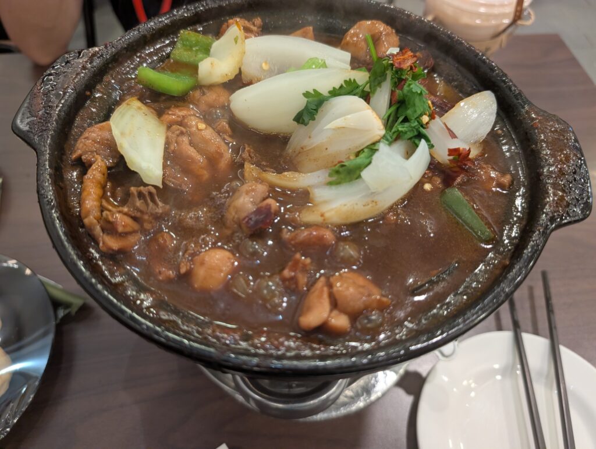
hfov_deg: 71.5
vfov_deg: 56.9
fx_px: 414
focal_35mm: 24
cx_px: 298
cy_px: 224
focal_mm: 6.9
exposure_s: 1/100
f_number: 1.68
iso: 385
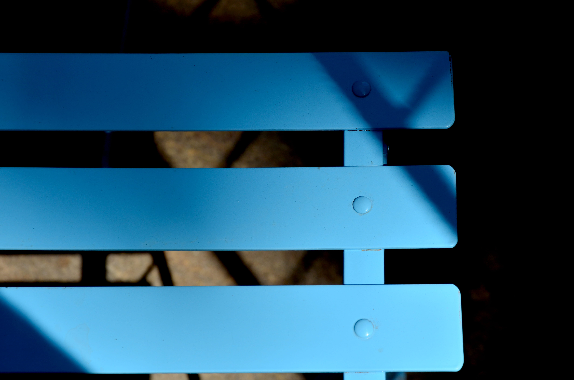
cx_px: 287
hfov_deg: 18.2
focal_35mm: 112
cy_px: 190
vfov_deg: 12.1
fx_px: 1790
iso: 160
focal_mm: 75
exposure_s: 1/1000
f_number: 8
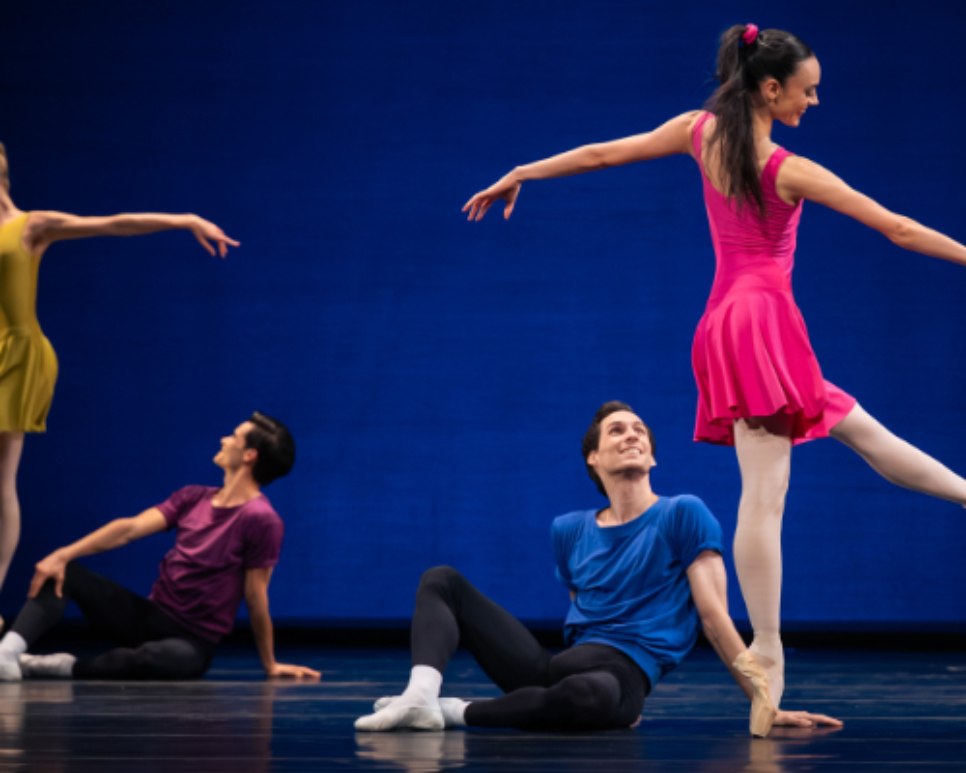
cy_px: 325
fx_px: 3402
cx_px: 437
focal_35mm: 119
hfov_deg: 16.2
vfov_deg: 13.0
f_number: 2.8
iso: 1600
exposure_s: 1/800
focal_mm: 88
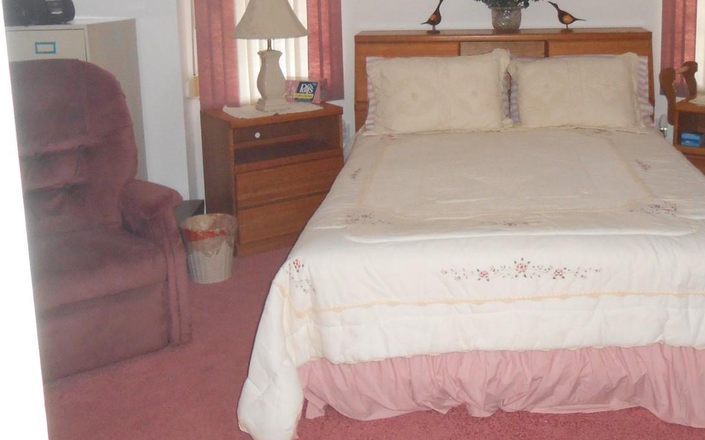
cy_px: 88
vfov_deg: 30.5
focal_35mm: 41
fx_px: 788
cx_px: 501
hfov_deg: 47.0
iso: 500
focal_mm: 4.6
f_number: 3.5
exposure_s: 1/25
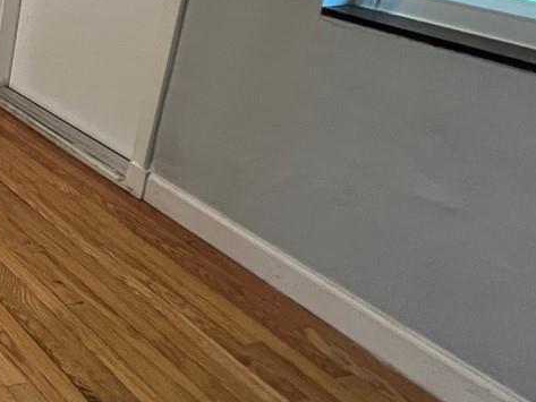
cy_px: 85
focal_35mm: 44
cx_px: -299
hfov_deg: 27.1
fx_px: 681
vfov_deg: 32.1
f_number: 1.8
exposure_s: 1/60
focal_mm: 1.57
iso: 500
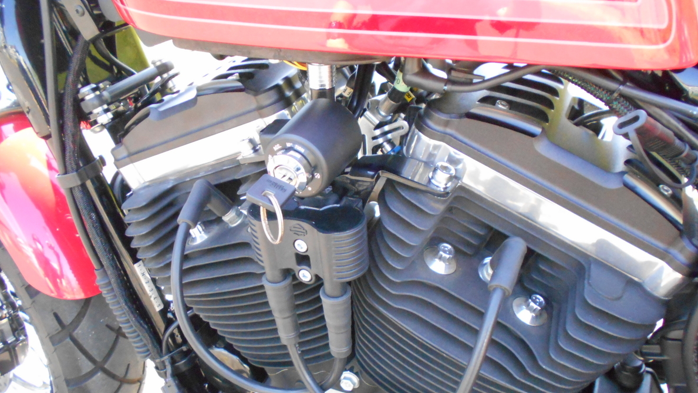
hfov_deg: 59.5
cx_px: 350
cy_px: 254
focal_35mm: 33
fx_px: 611
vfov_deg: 35.4
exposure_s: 1/250
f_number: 3.4
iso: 720
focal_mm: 5.1
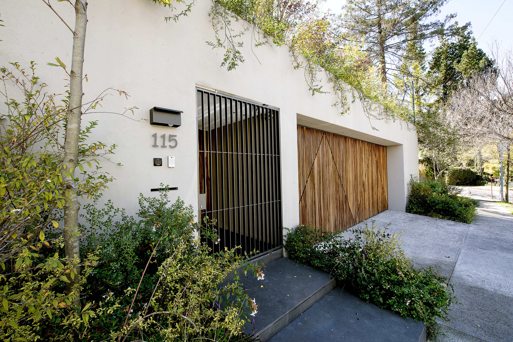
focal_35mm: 14
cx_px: 256
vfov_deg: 81.3
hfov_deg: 104.2
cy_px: 171
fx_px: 200
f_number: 18
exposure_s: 1/30
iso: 400
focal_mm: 14
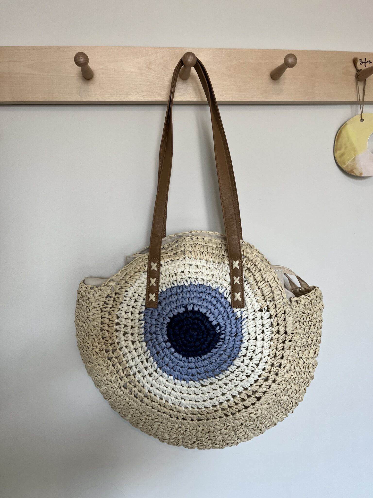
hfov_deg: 53.1
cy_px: 249
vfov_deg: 67.3
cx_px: 186
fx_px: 374
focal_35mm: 26
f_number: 1.6
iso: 80
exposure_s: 1/60
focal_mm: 5.1
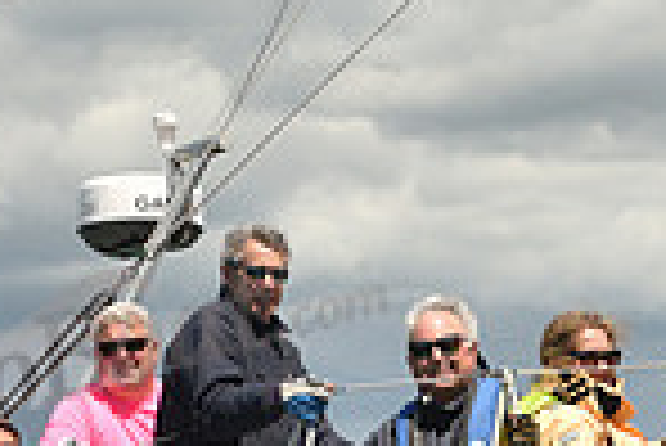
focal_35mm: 275
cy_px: 534
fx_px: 5092
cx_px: 626
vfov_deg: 5.0
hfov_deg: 7.5
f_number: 10
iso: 320
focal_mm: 70
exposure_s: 1/800
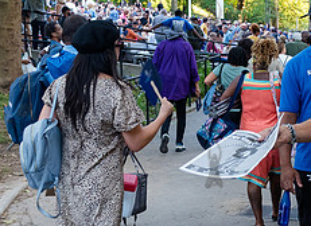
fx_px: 702
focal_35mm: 79
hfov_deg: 24.7
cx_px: 226
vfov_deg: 18.3
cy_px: 138
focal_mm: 27
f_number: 3.5
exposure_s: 1/160
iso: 2000
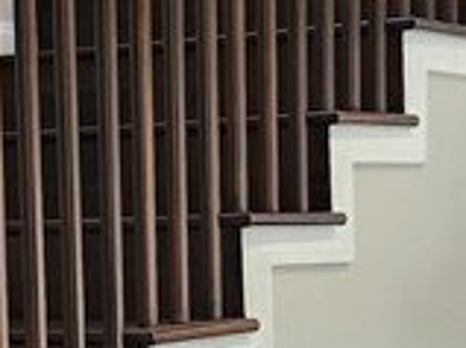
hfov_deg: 13.3
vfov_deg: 9.9
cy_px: 374
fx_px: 1991
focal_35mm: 148
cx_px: 79
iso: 125
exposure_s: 1/120
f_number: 1.8
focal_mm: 5.4
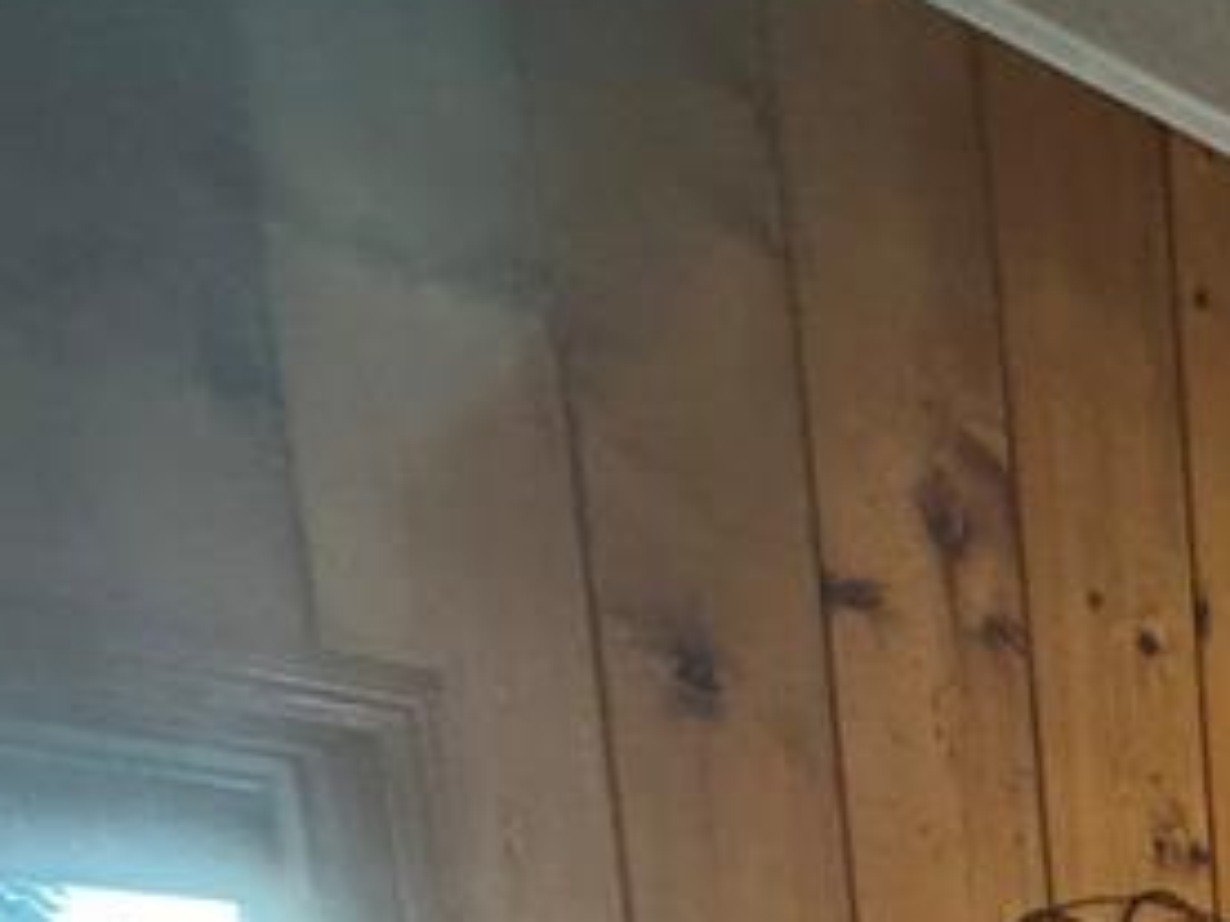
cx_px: 2210
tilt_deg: -8.9
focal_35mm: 52
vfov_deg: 21.7
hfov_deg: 22.2
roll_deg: -0.5
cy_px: 1505
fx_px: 1848
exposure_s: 1/60
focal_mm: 2.22
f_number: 2.2
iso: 1000
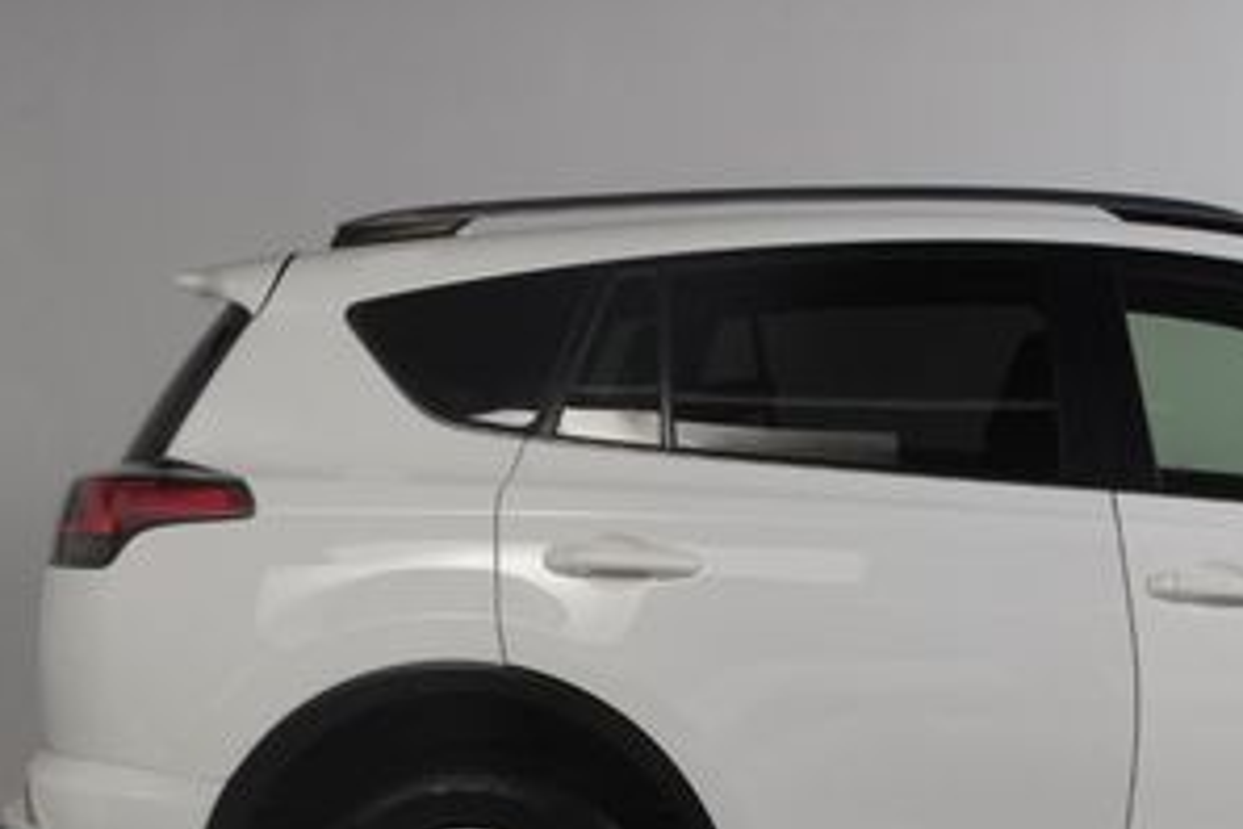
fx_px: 2451
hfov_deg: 27.4
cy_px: 687
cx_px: 1126
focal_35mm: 71
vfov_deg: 19.0
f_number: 11
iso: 100
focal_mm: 22
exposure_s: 1/160
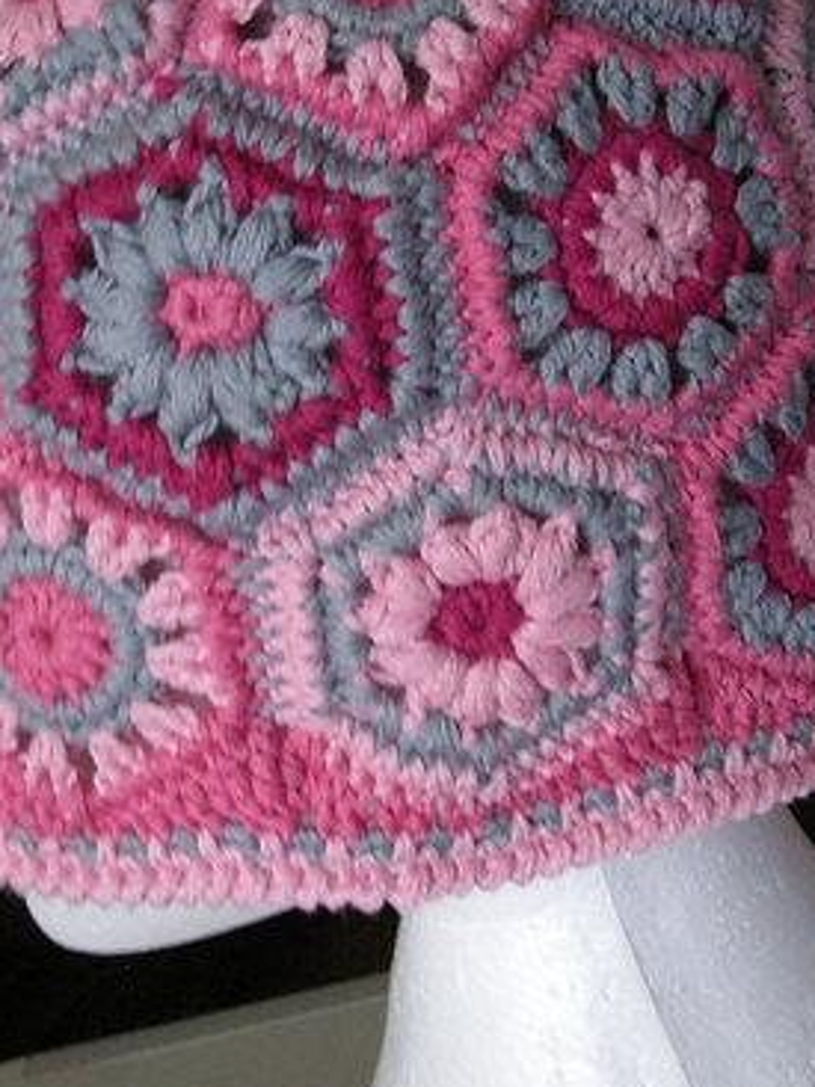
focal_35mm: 61
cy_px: 468
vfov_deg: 31.6
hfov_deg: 24.0
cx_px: 376
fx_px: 1916
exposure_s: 1/11
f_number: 2.8
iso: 400
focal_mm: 5.7
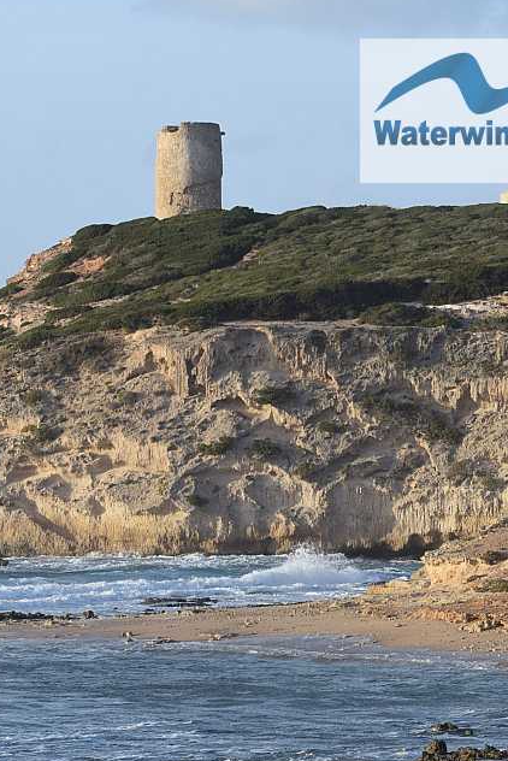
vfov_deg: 12.1
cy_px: 564
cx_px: 246
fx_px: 3594
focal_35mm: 170
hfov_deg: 8.1
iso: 200
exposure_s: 1/250
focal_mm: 70
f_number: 8
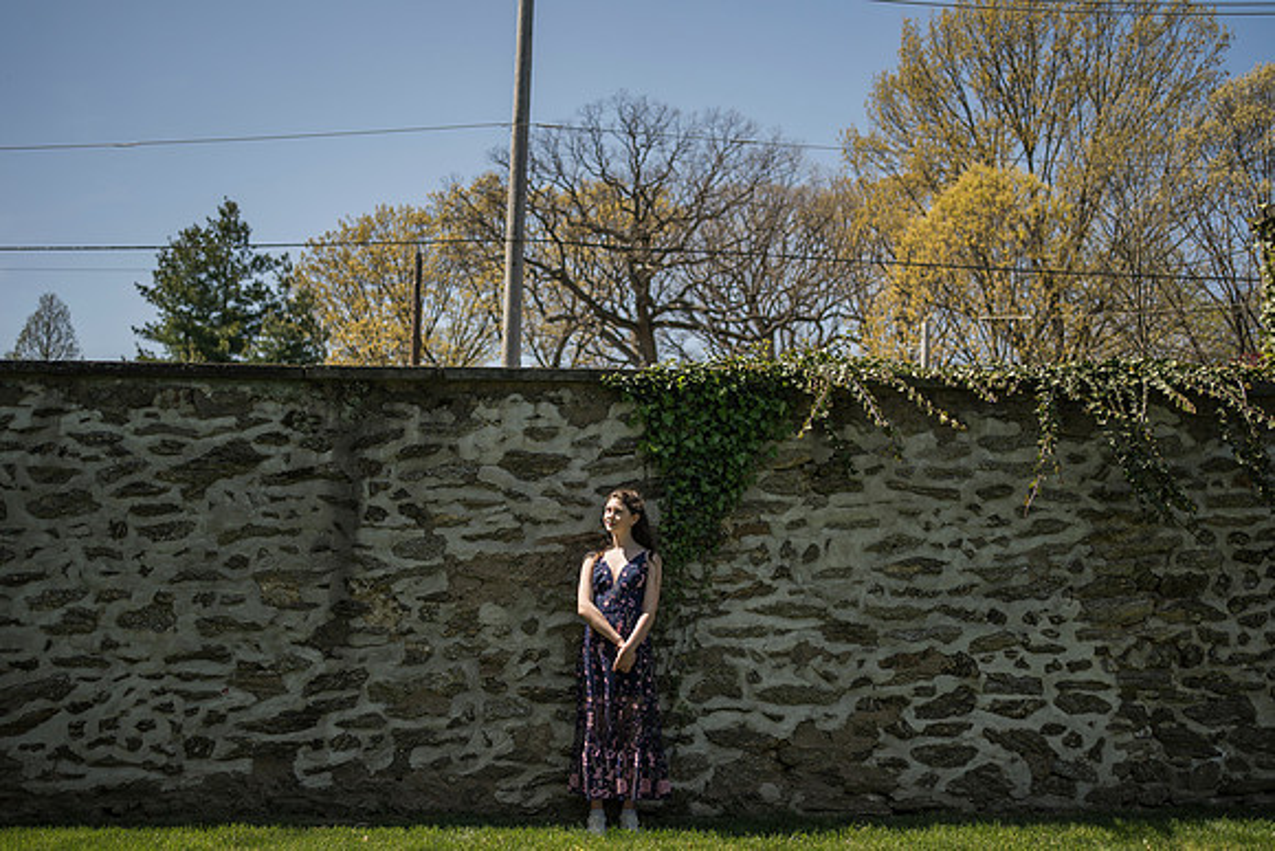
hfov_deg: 52.7
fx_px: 1286
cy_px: 426
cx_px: 650
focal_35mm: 36
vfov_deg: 36.6
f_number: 2.2
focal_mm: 35
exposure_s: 1/3200
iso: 100
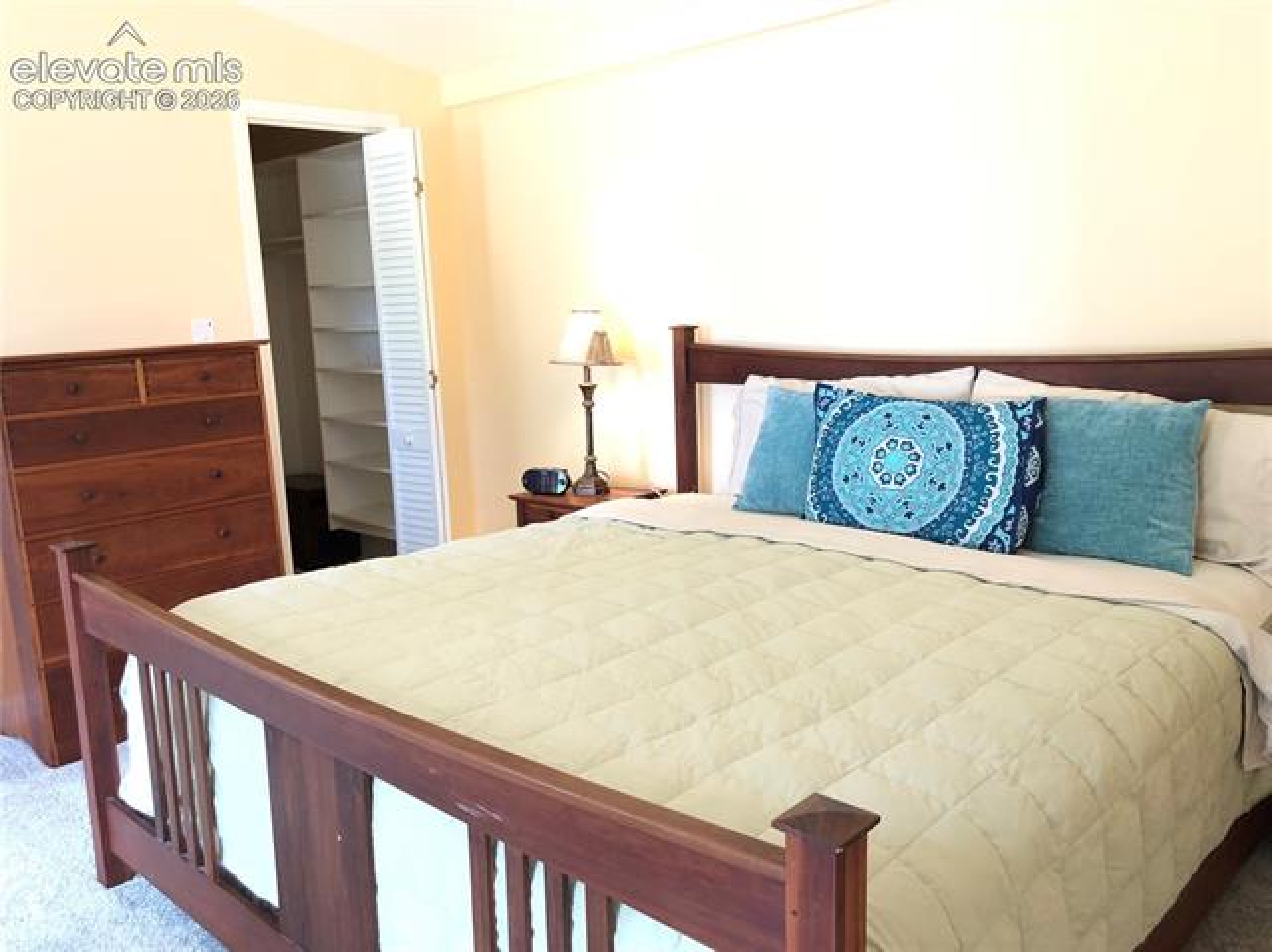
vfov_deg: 49.7
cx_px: 636
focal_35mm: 28
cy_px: 476
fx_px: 1028
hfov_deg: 63.5
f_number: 1.8
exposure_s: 1/17
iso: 40
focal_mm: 3.99
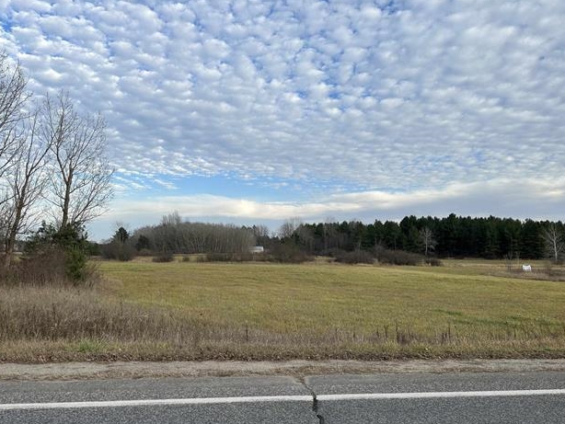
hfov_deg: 69.4
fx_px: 408
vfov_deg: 54.9
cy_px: 215
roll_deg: -1.0
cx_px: 285
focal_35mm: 25
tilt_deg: +3.5
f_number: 1.78
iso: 80
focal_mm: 6.86
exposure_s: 1/2028
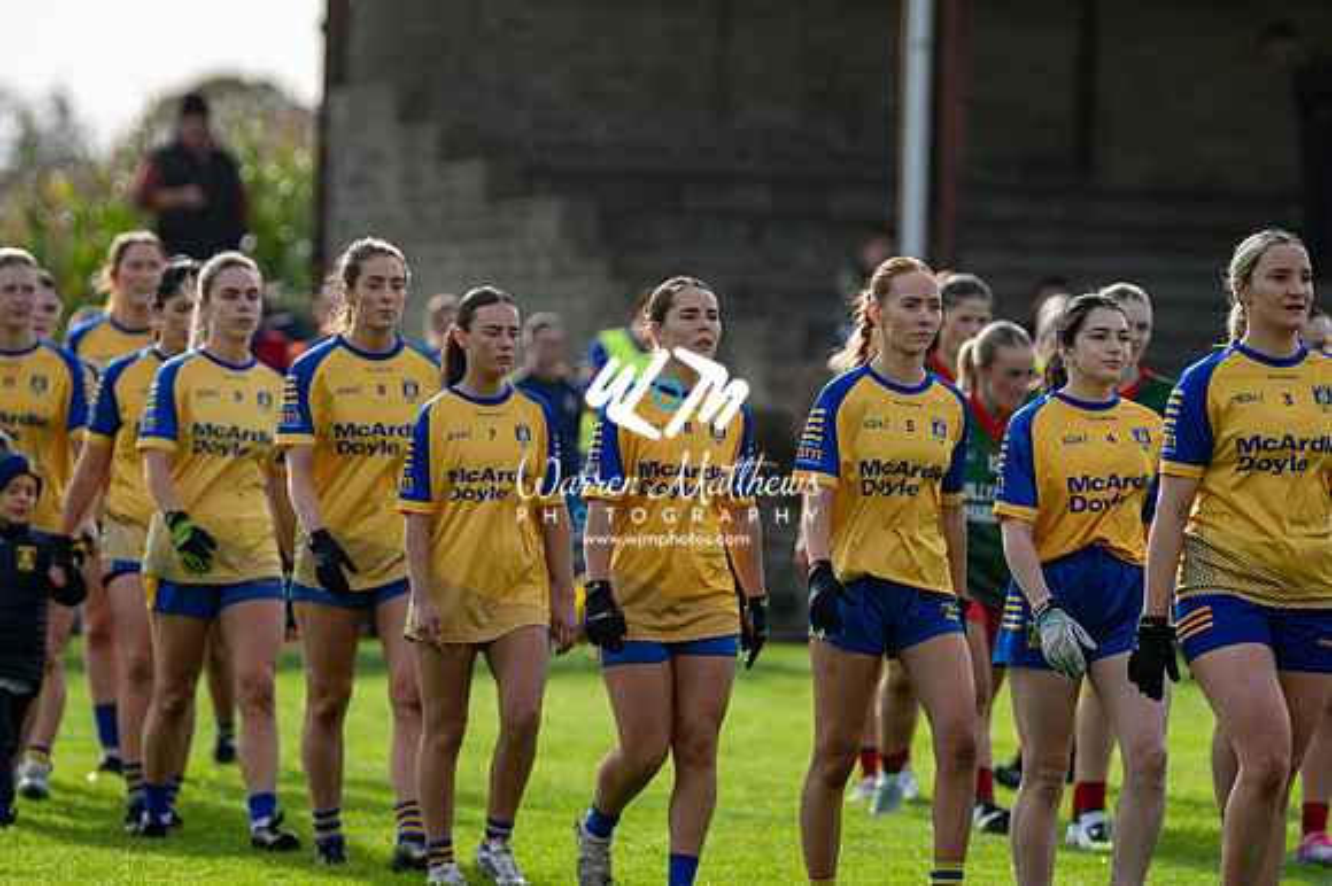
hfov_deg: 6.2
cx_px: 666
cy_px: 443
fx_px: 12203
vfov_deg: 4.2
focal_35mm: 330
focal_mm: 220
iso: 220
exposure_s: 1/2500
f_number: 2.8
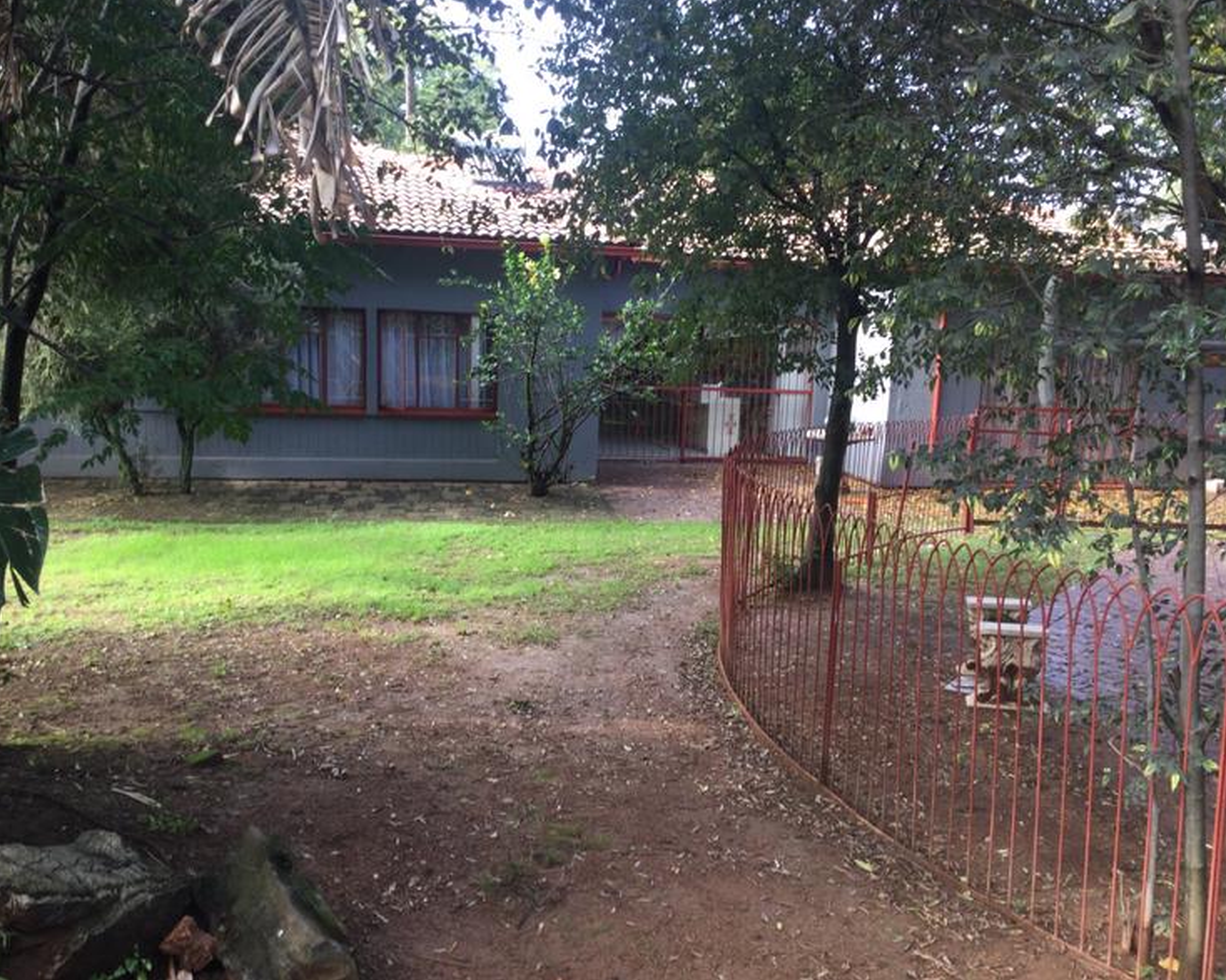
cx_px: 626
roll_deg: -3.0
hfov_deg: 54.2
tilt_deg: -10.5
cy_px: 481
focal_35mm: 33
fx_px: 1197
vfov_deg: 44.5
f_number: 2.4
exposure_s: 1/50
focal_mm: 3.3
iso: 25
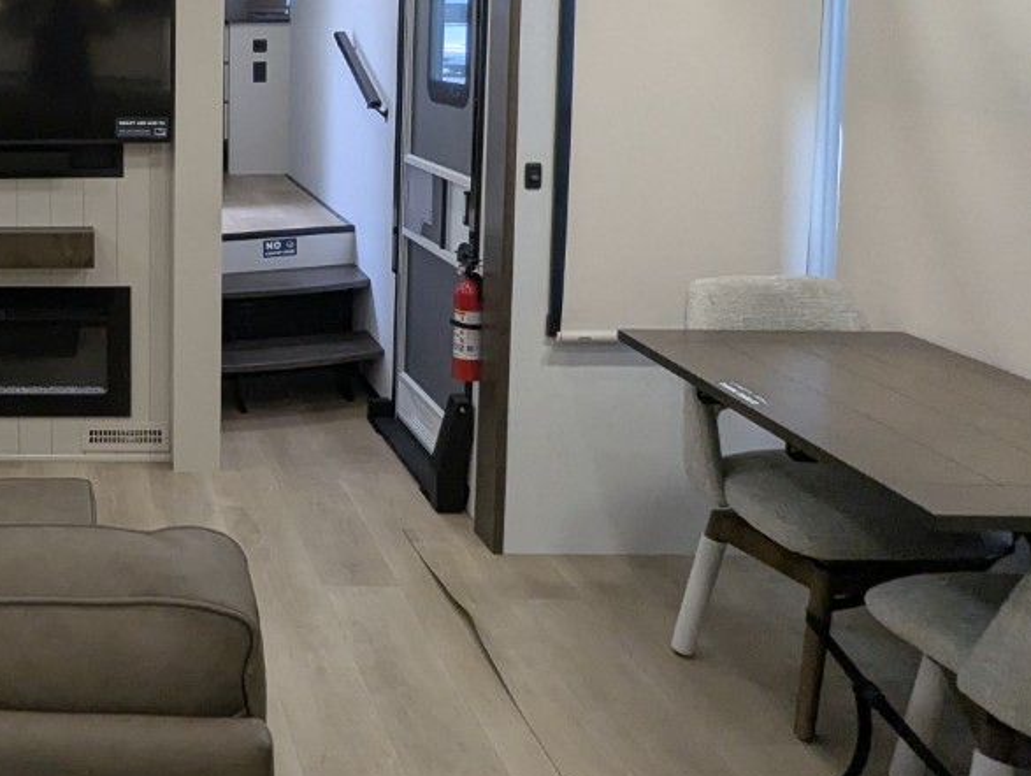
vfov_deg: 36.3
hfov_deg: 43.0
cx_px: 32
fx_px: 1133
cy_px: 133
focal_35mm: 38
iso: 250
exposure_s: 1/156
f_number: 2.2
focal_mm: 2.35
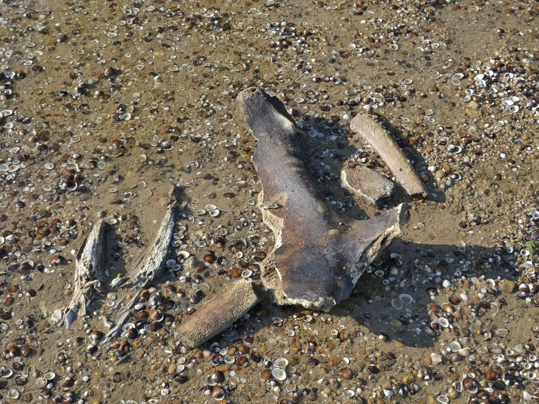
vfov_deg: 27.0
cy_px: 202
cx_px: 270
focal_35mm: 54
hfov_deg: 35.5
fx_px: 841
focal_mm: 27
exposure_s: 1/100
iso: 100
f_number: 8
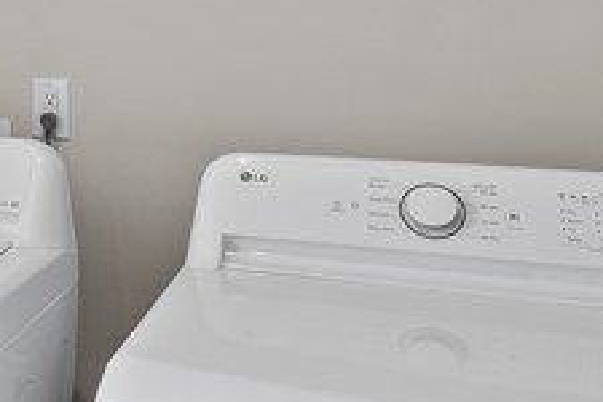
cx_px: -131
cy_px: -51
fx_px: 971
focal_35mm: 58
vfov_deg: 22.0
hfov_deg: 29.4
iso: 320
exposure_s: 1/30
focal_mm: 12
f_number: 6.3
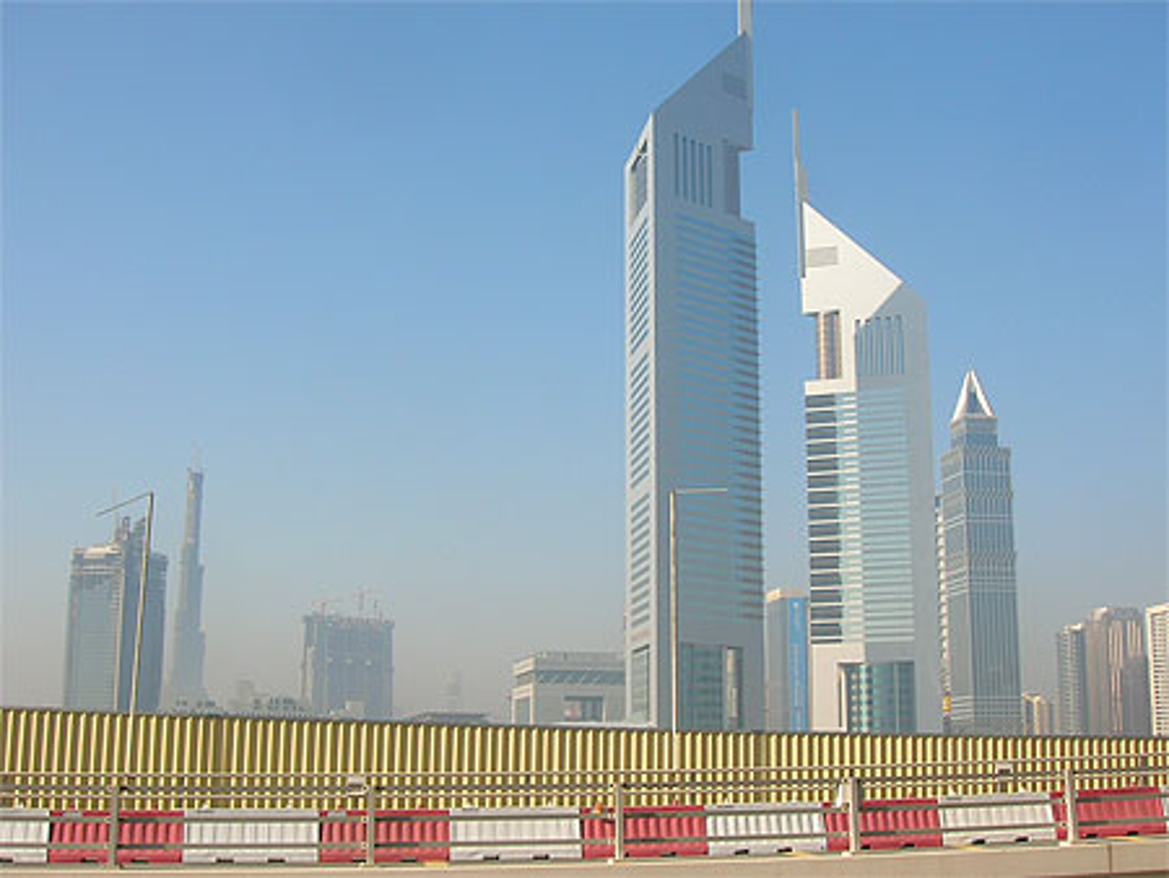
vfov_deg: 34.4
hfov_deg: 44.8
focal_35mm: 42
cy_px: 439
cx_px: 584
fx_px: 1419
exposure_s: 1/308
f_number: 5.2
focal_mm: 7
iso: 50
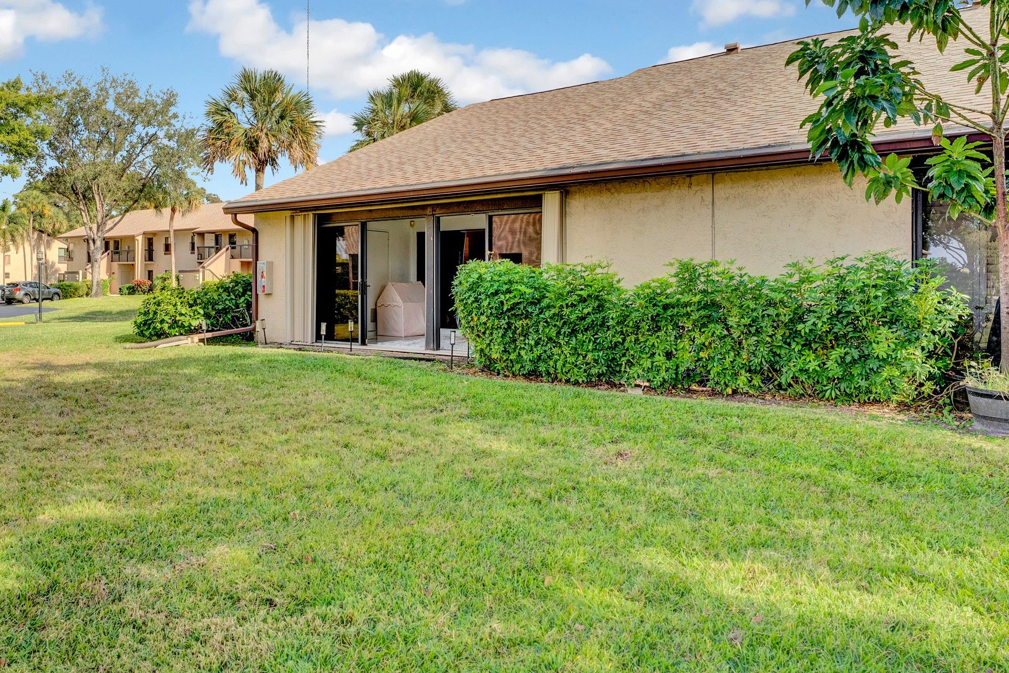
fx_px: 762
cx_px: 393
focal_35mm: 27
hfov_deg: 66.3
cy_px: 274
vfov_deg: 47.5
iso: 400
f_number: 9
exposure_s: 1/320
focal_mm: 20.9
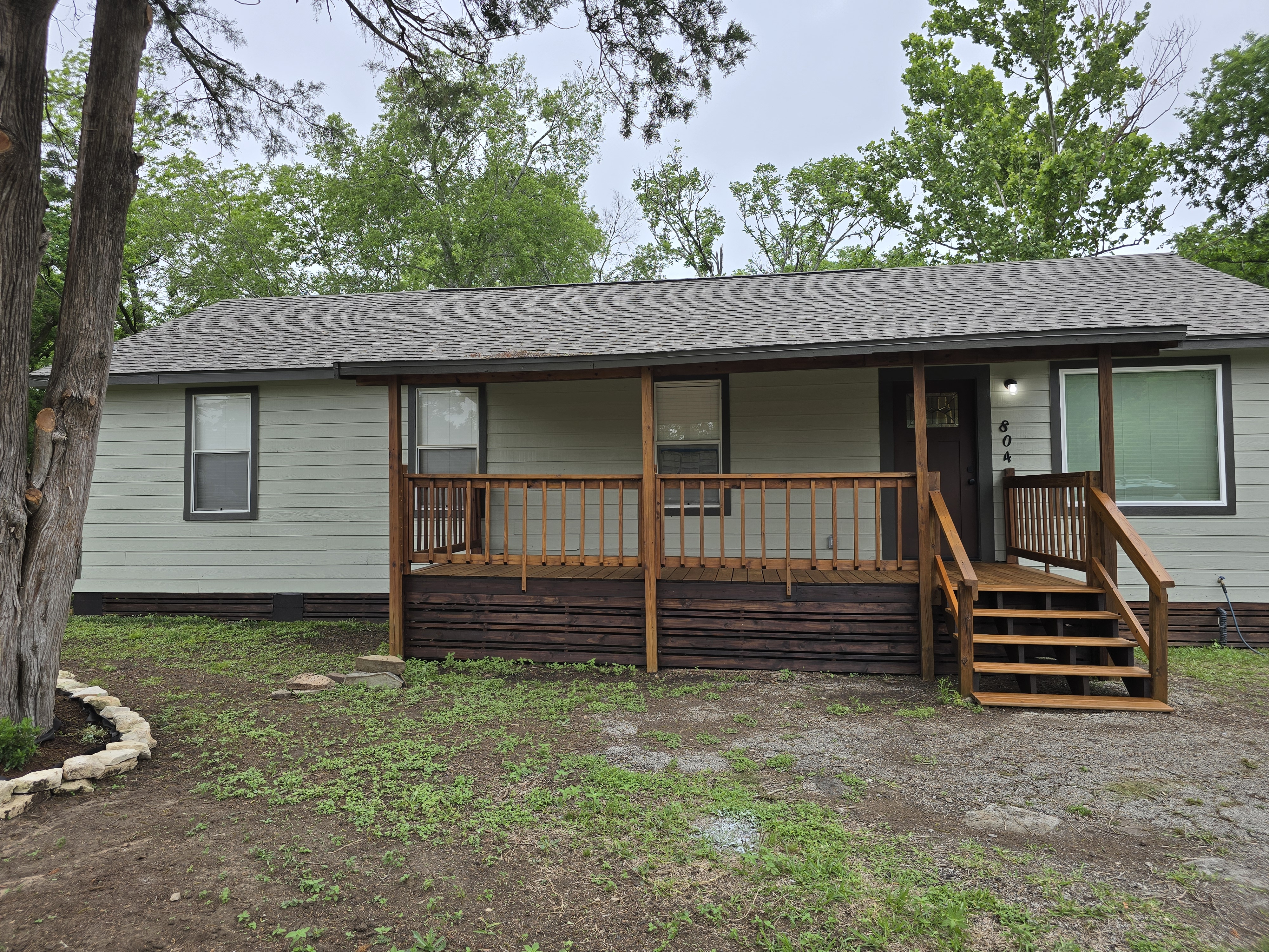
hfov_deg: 73.9
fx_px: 843
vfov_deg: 58.9
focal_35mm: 23
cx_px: 634
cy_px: 476
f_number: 1.7
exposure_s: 1/180
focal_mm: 6.3
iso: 12
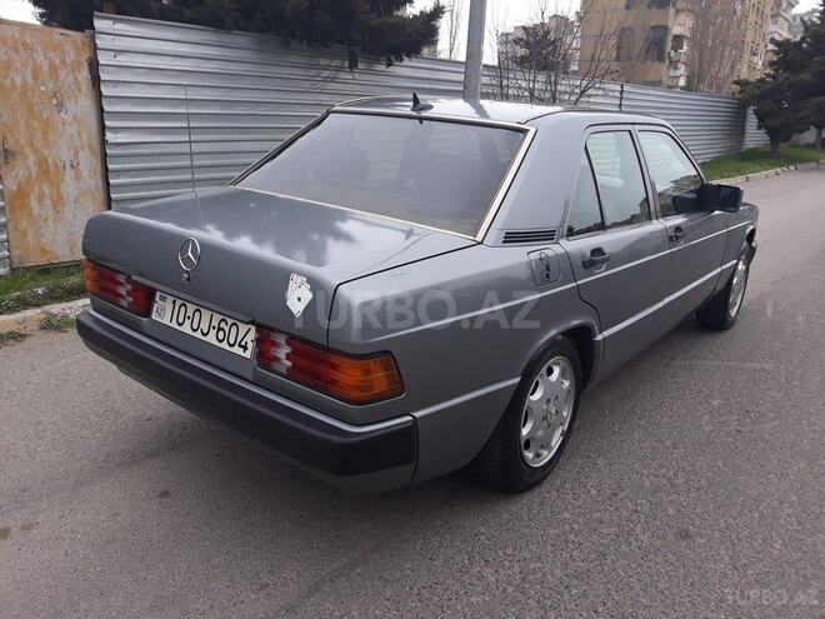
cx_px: 412
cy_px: 310
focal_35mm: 27
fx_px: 643
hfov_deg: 65.3
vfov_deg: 51.4
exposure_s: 1/796
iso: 40
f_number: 1.7
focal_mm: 3.71
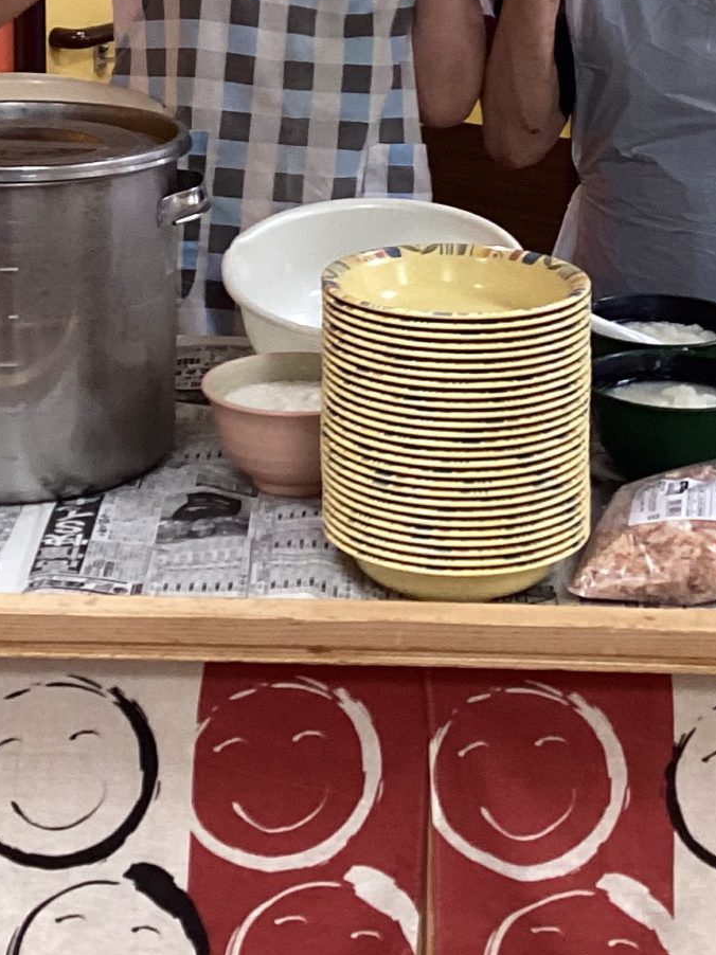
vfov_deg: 21.3
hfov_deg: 16.8
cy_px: -58
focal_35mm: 88
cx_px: 384
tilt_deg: -8.3
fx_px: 2428
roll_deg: -1.4
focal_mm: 3.3
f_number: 2.4
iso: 125
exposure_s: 1/60
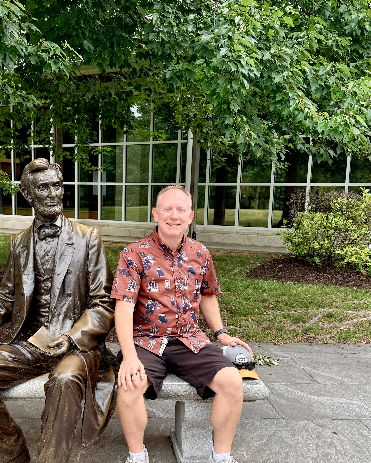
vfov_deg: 45.5
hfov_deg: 36.9
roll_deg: -1.6
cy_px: 280
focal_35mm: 40
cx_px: 124
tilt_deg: -9.2
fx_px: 549
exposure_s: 1/172
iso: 64
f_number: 1.78
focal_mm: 6.76
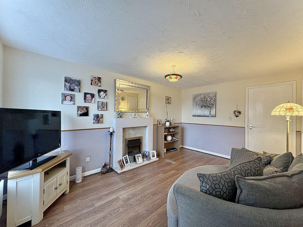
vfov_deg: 85.7
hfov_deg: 102.1
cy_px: 114
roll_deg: -0.2
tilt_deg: +0.5
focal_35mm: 14
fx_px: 123
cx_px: 152
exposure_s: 1/50
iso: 250
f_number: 2.2
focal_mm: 2.22
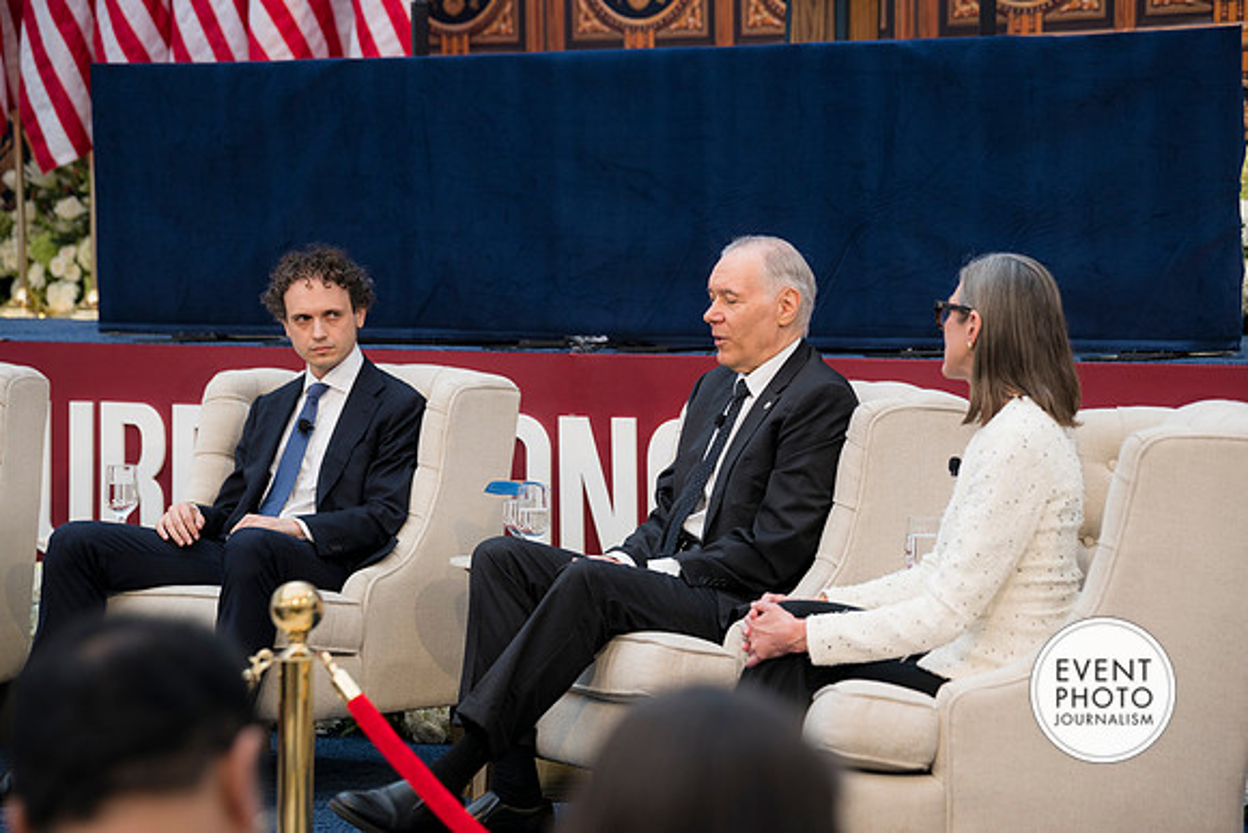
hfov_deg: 18.8
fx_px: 3779
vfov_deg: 12.6
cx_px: 624
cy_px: 416
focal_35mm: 109
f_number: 4
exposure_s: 1/160
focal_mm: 109
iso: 360
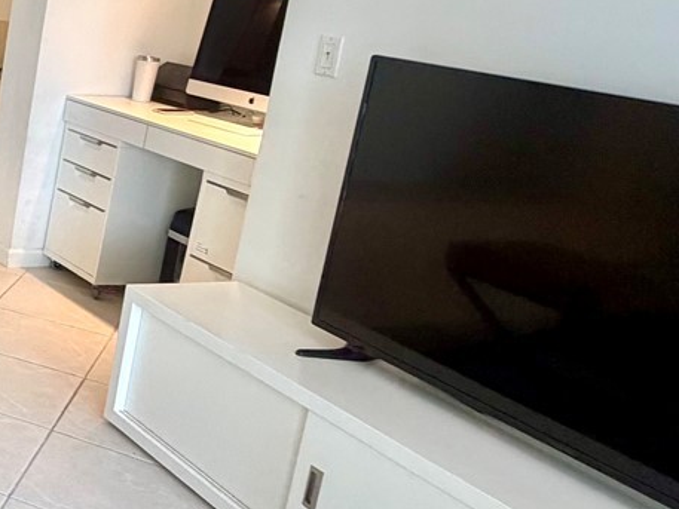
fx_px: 961
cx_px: -367
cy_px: 165
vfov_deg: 29.5
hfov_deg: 26.5
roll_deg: -1.3
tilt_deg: -14.3
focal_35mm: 49
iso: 200
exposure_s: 1/120
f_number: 2.2
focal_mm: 2.22
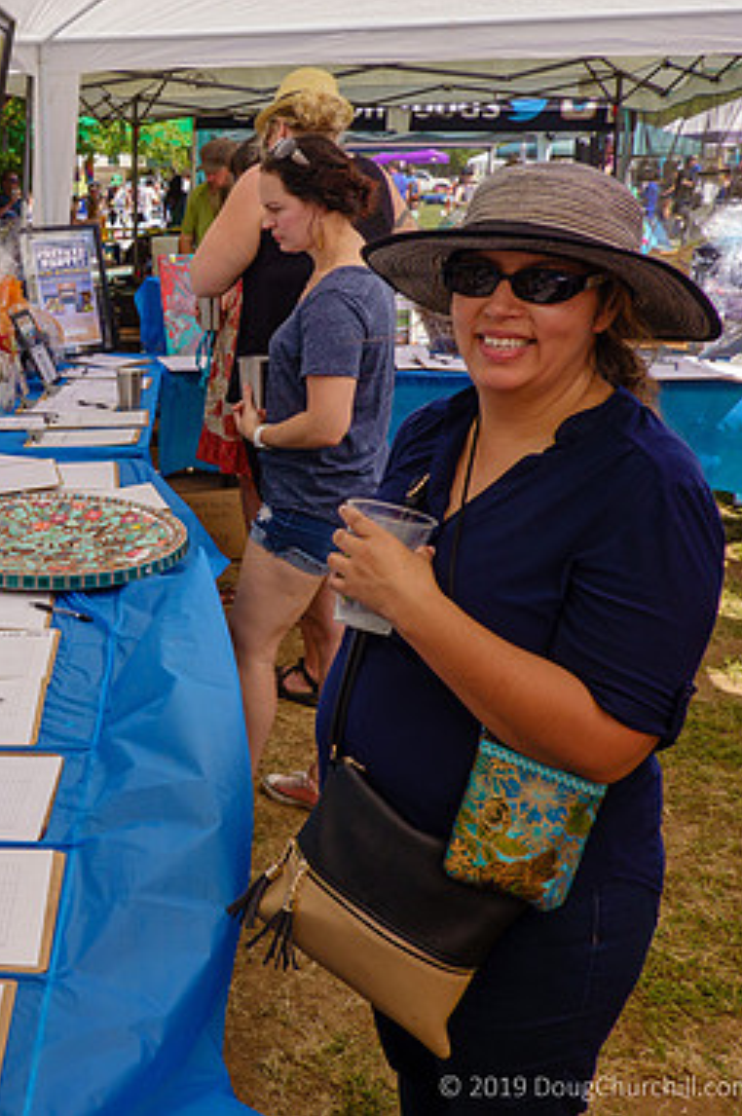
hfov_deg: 31.1
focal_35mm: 40
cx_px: 17
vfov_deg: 48.4
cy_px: 499
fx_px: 1239
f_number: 5.6
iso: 125
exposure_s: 1/250
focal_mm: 9
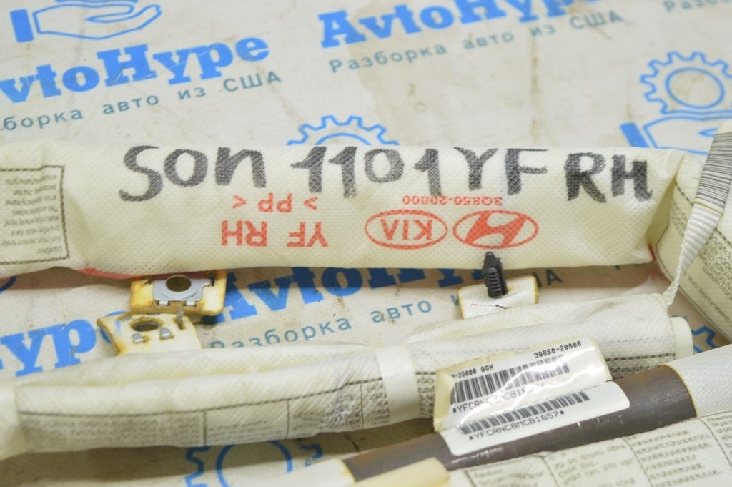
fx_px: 1463
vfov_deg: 18.9
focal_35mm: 72
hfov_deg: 28.1
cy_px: 244
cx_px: 366
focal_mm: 48
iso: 400
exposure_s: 1/20
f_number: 5.6
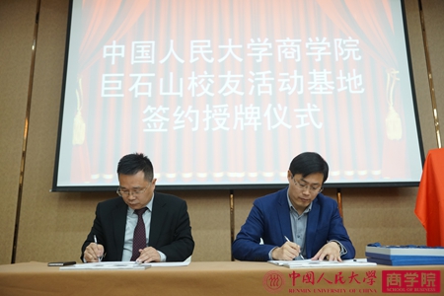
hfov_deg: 61.9
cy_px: 148
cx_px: 222
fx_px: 370
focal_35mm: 30
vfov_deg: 43.6
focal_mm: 30
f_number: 2.8
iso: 1000
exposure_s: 1/50
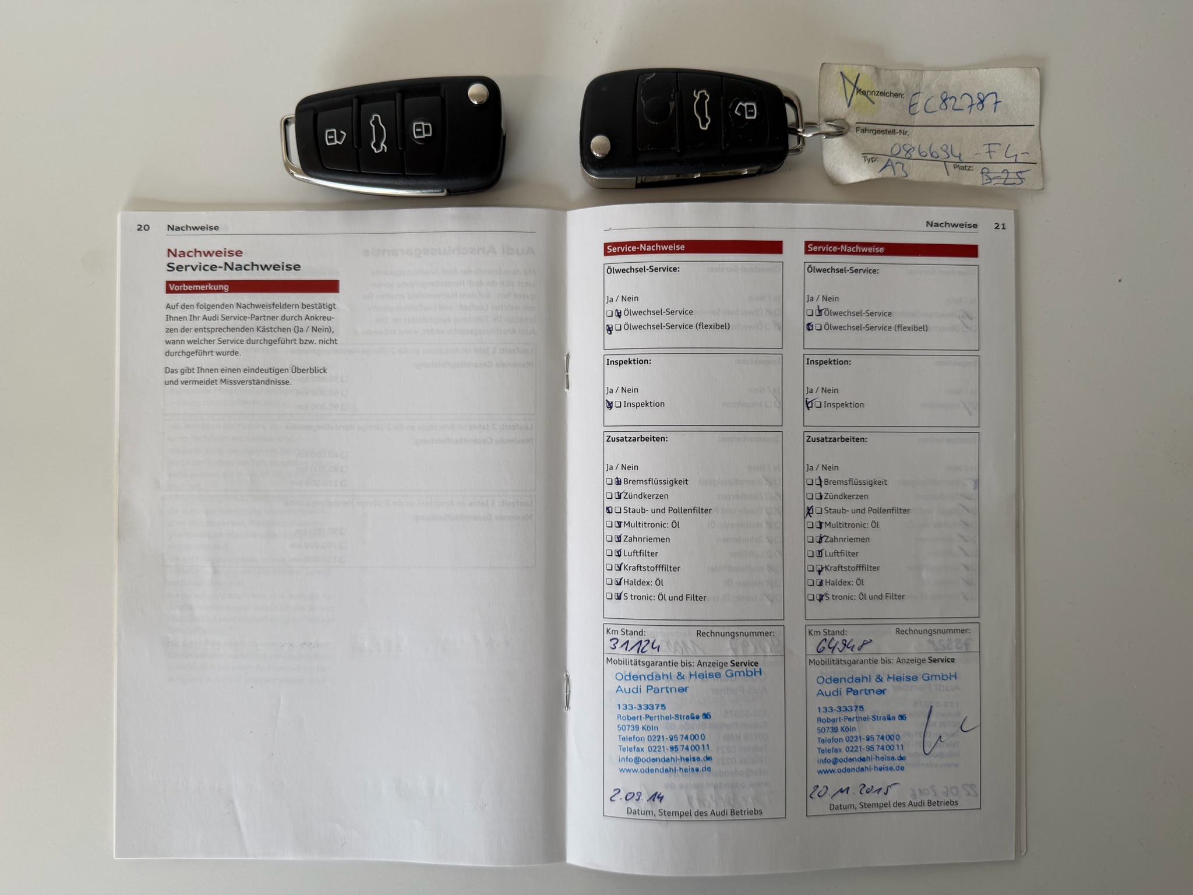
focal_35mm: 24
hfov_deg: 71.6
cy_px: 448
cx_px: 596
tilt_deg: -87.8
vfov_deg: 56.8
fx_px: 827
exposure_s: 1/160
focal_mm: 6.76
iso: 64
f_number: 1.78
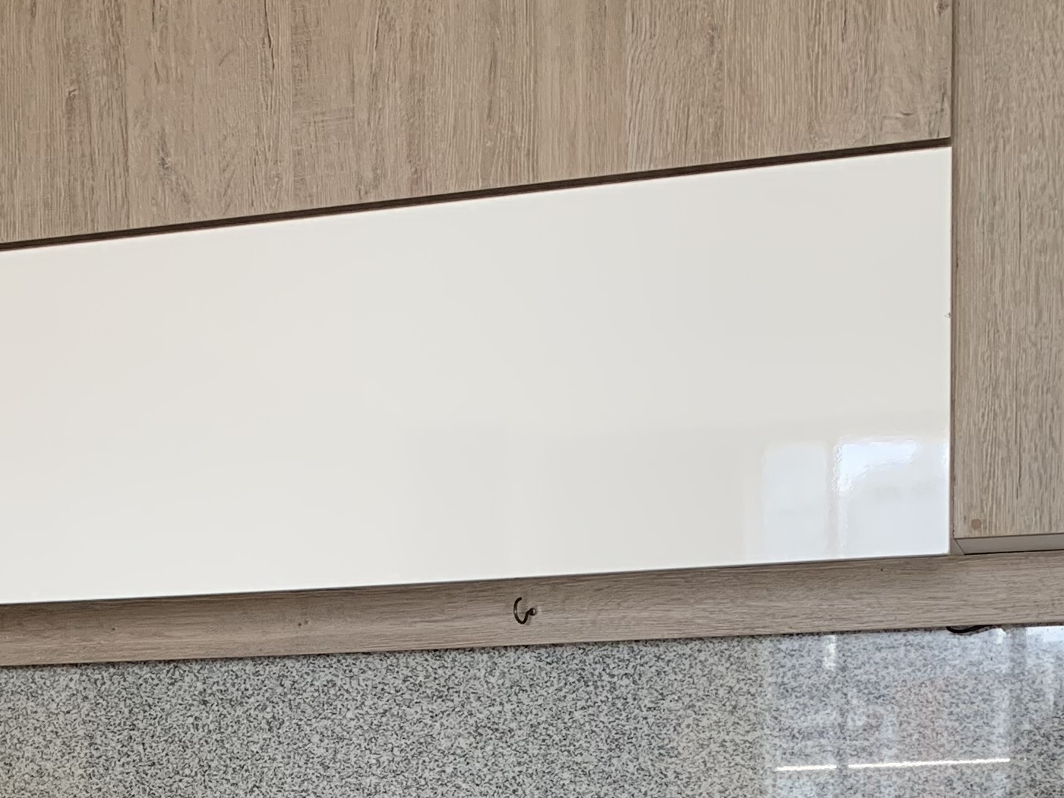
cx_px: 187
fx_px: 2213
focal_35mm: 72
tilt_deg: -6.0
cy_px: 980
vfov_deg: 19.2
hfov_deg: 26.4
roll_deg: +2.0
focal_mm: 4.25
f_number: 1.8
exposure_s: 1/121
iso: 80
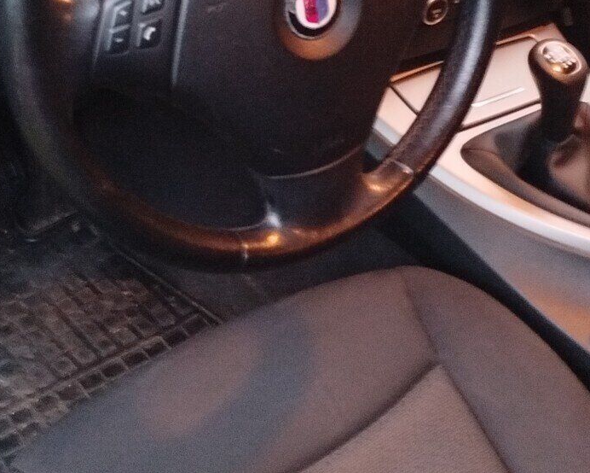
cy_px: 47
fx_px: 1153
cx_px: 317
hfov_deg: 28.7
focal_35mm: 66
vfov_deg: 22.6
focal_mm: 5.31
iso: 1250
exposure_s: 1/17
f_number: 1.7
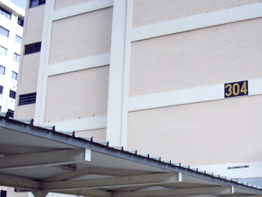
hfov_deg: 31.3
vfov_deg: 24.3
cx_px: 211
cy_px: 127
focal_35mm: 60
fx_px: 454
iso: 89
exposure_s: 1/50
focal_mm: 6.2
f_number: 2.8
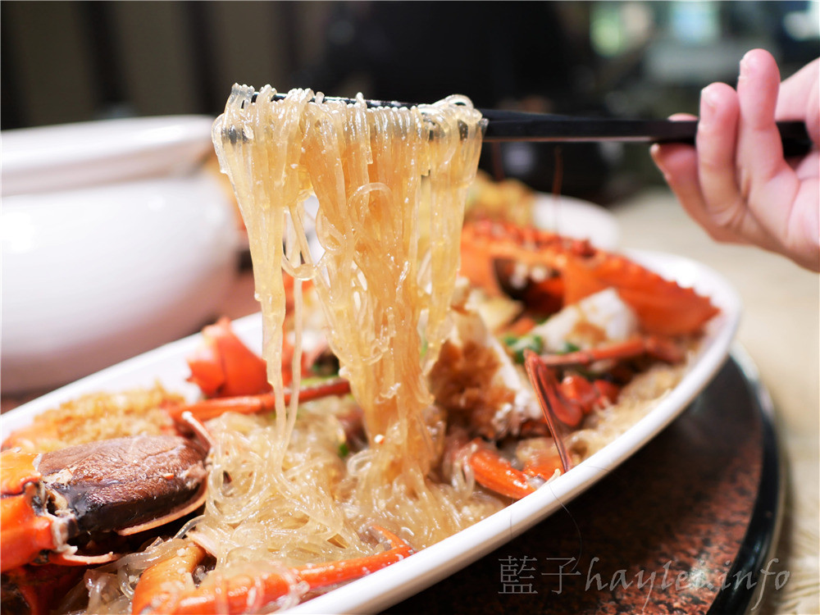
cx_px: 410
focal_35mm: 30
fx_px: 711
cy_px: 308
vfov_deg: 46.8
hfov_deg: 60.0
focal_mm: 15
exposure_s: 1/100
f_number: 1.7
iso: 200
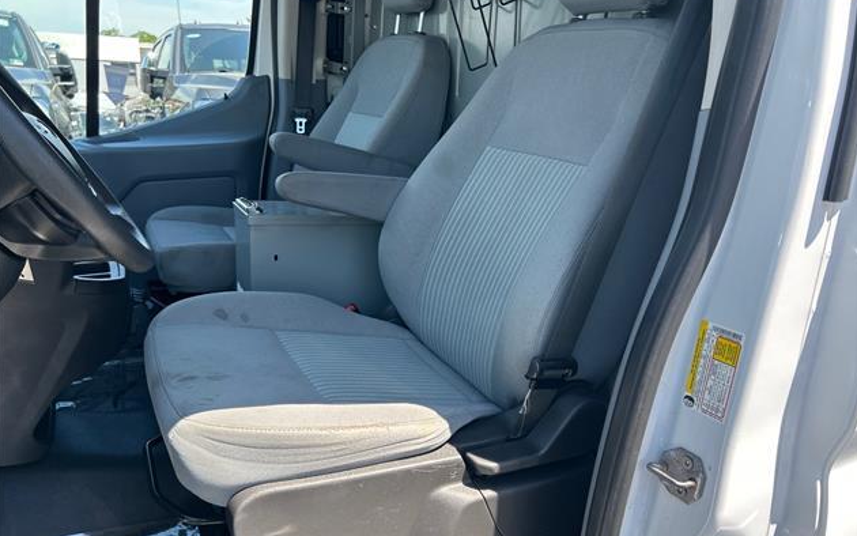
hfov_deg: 66.5
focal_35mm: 28
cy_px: 307
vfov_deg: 44.4
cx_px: 430
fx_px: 654
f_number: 1.5
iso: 50
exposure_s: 1/539
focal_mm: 5.7
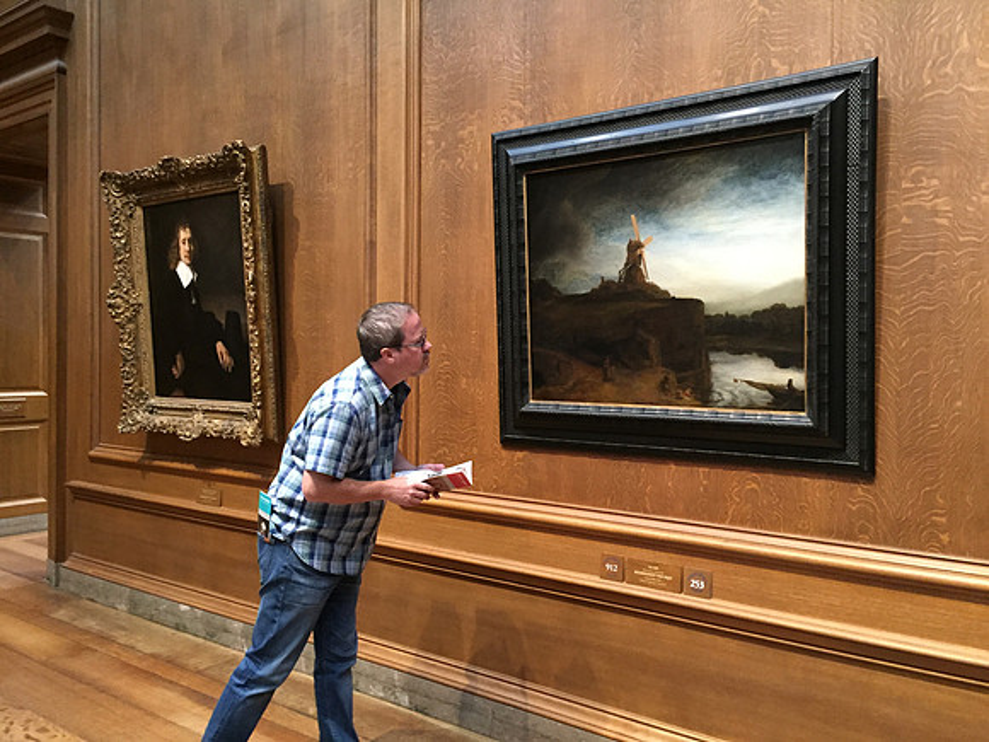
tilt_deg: +0.5
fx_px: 829
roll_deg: -1.5
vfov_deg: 48.2
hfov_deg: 61.7
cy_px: 371
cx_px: 494
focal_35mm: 29
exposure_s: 1/15
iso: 250
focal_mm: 4.15
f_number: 2.2
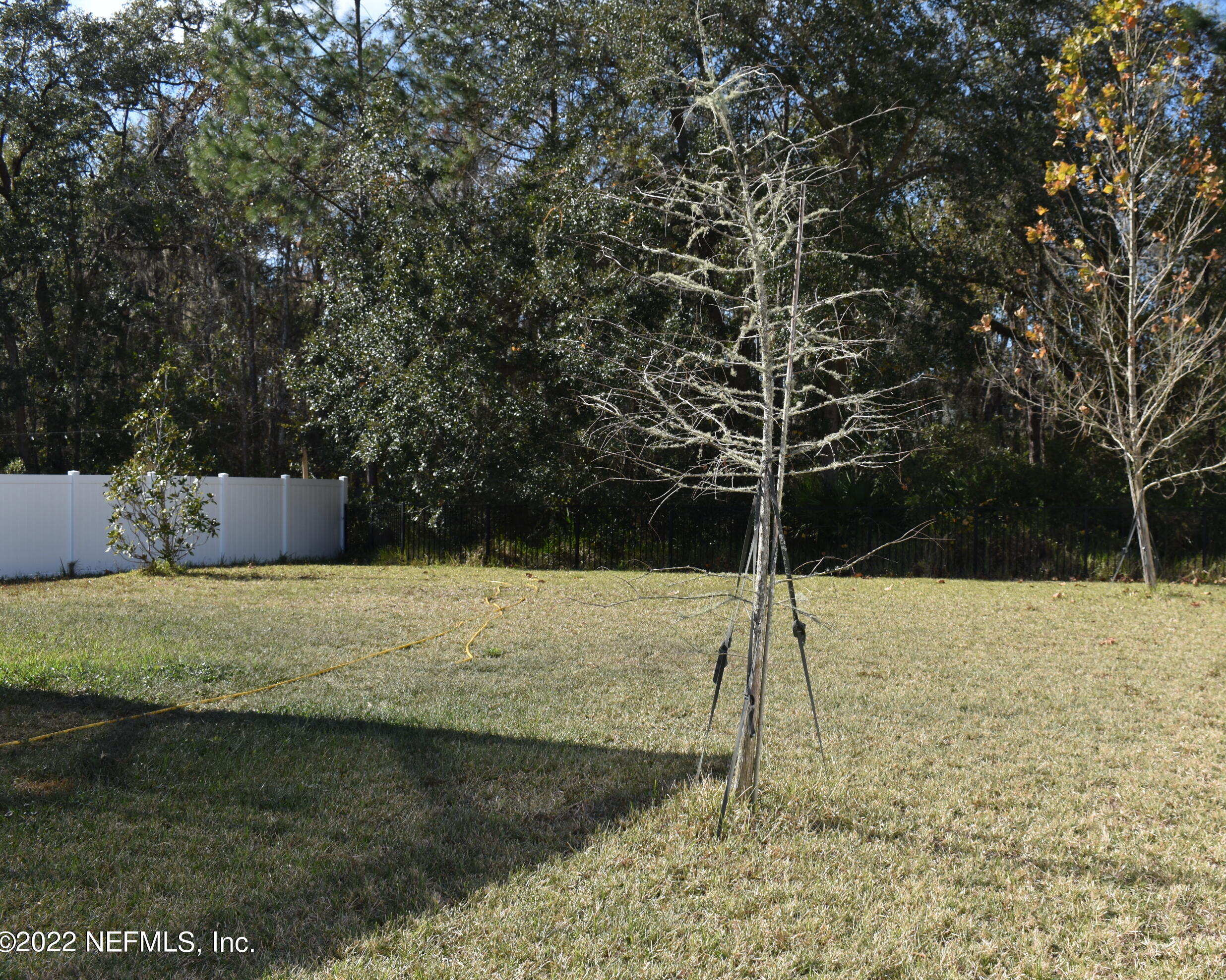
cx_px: 736
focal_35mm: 41
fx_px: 1488
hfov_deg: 44.6
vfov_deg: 36.5
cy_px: 492
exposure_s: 1/200
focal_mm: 24
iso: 100
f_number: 9
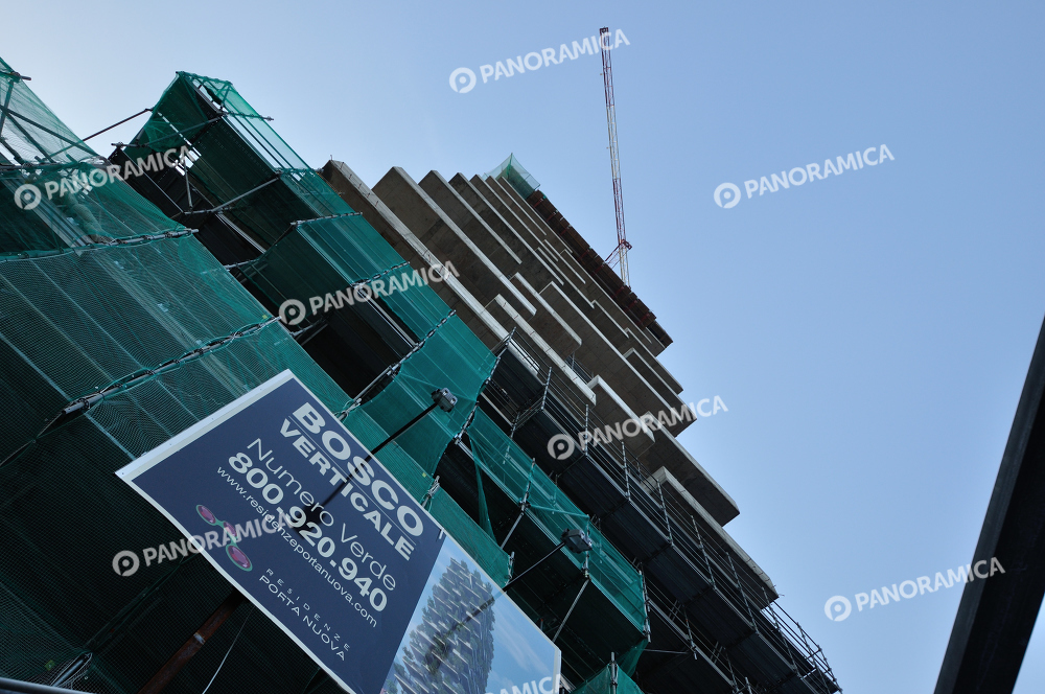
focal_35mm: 24
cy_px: 347
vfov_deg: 53.0
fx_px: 696
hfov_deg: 73.8
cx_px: 522
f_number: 6.3
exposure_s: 1/160
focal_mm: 16
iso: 200
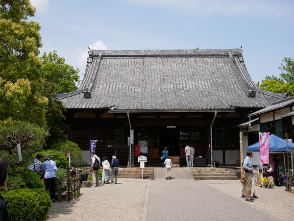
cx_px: 147
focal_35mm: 44
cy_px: 110
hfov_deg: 42.9
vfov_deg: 32.9
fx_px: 374
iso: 200
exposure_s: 1/400
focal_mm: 22
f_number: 8
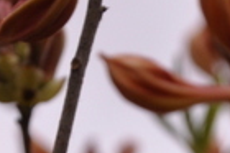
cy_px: 362
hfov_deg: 3.2
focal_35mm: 644
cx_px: 179
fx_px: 4109
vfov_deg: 2.1
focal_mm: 75
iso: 320
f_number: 8
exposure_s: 1/1000
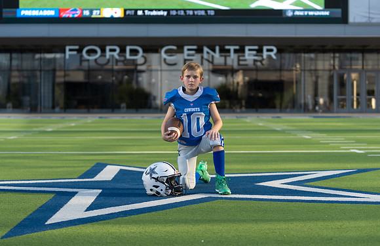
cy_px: 118
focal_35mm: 75
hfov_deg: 27.1
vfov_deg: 17.7
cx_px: 194
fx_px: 788
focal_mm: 70
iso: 100
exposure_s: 1/640
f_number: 2.8
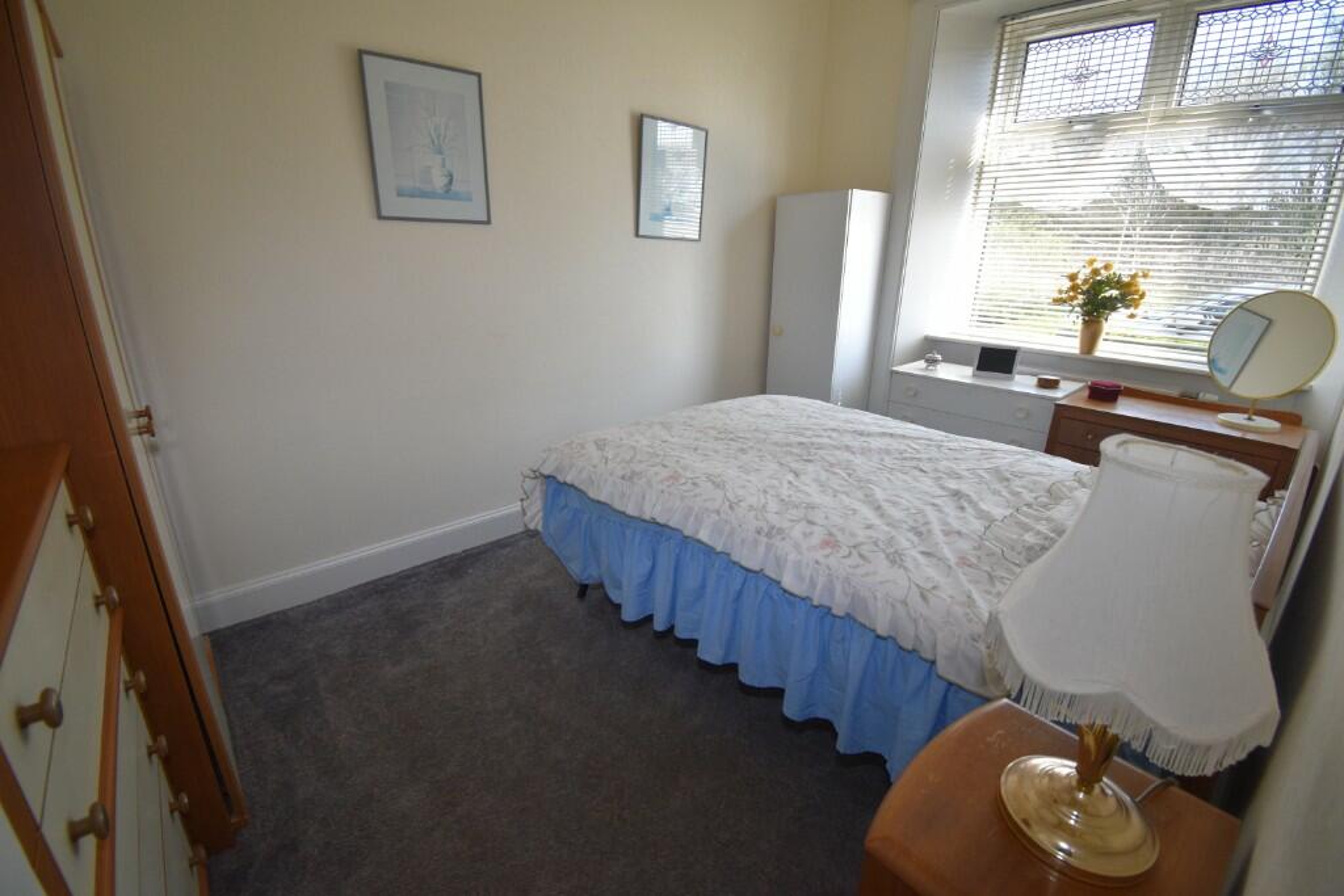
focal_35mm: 15
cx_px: 672
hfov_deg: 100.4
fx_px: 560
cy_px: 448
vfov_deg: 77.3
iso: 560
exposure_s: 1/250
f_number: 4.5
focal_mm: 10
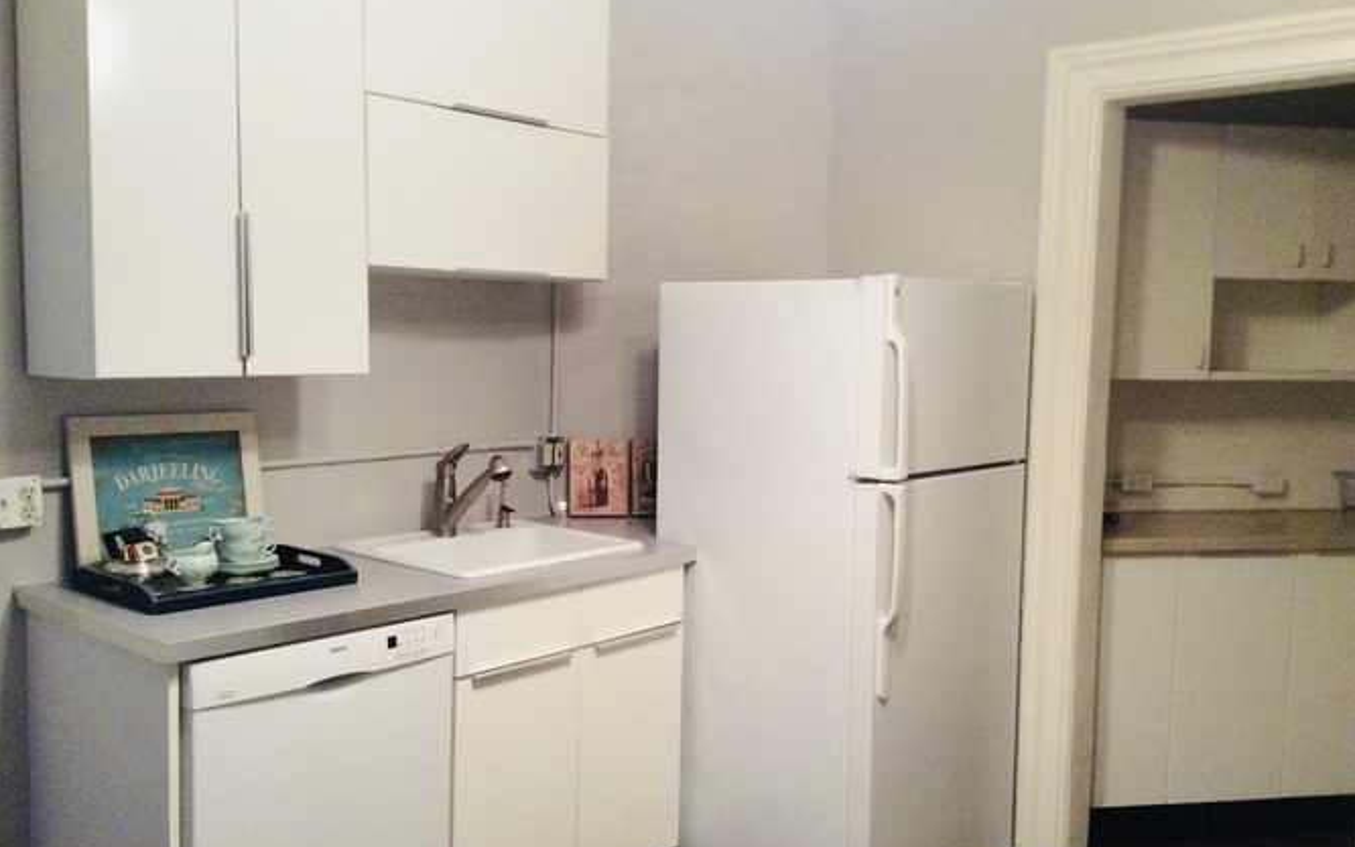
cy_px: 435
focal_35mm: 34
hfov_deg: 56.7
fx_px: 1256
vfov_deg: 37.3
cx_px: 678
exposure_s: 1/24
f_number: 2.4
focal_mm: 3.3
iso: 200
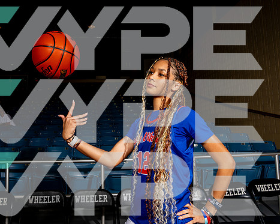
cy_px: 111
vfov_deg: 51.5
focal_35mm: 28
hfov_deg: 61.7
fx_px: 232
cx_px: 112
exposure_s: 1/125
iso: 250
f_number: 7.1
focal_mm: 24
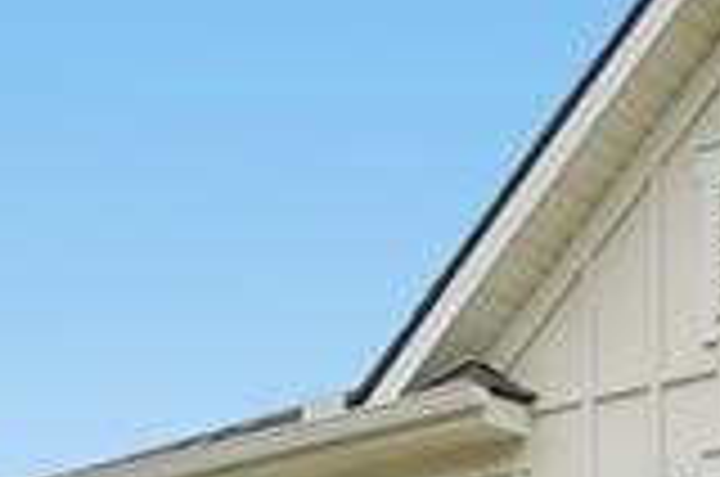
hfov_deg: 13.6
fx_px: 2814
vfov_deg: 9.1
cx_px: 1107
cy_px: 943
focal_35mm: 141
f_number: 8
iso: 400
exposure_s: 1/1600
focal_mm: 22
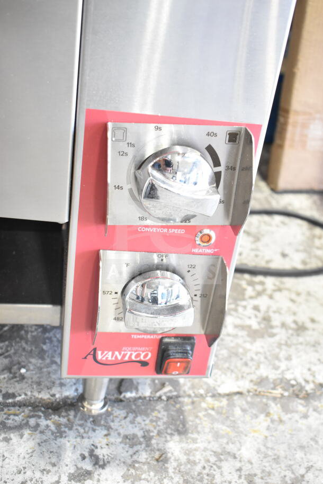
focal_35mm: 42
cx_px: 162
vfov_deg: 46.4
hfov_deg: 31.9
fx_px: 565
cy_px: 242
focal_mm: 28
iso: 1600
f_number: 4.5
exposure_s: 1/80
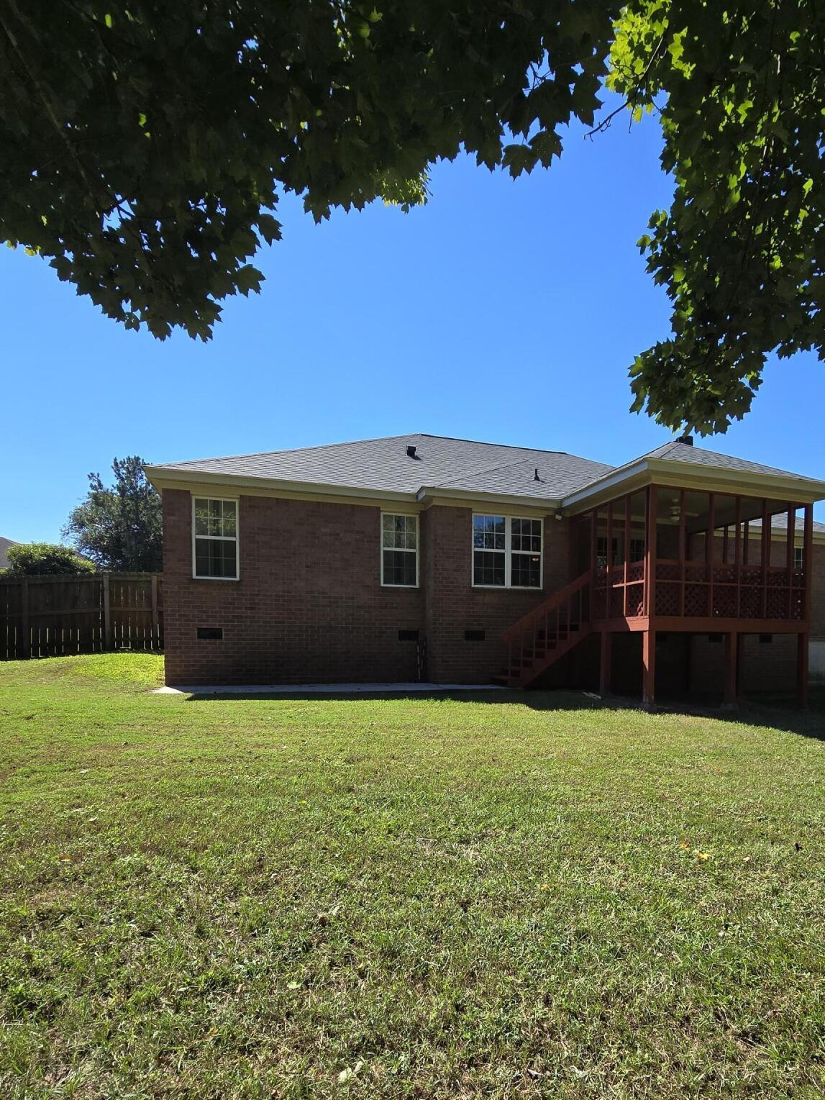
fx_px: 540
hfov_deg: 73.7
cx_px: 505
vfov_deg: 89.7
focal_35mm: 17
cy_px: 665
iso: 50
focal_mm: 2.2
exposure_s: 1/1343
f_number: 2.2
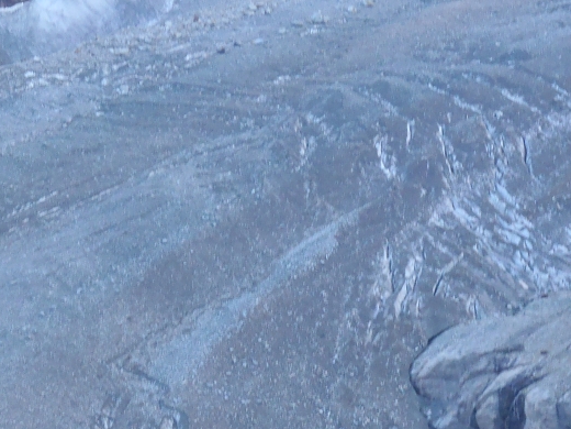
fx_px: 2788
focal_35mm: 169
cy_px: 262
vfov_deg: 8.8
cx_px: 416
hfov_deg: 11.7
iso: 200
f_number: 4.3
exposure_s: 1/20
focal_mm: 14.67
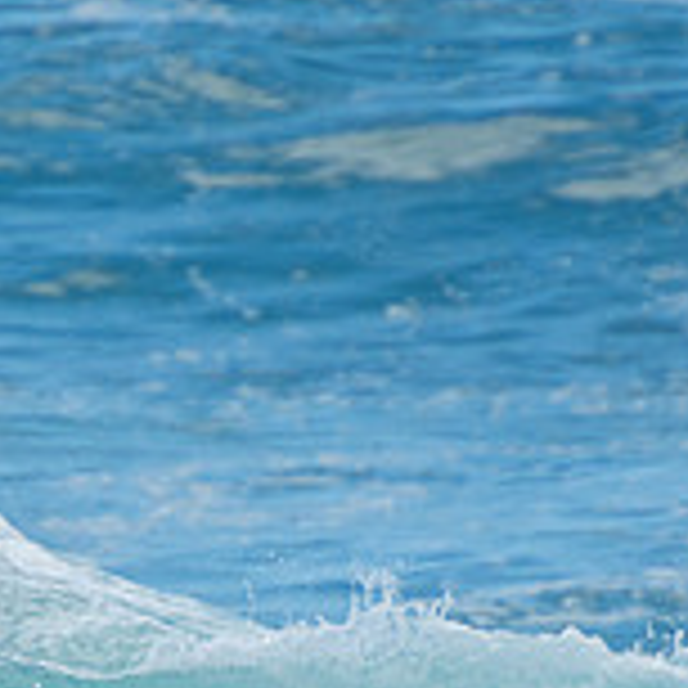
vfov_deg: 0.9
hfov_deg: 0.9
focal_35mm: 1939
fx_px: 43601
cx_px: -247
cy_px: 843
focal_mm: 400
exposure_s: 1/1250
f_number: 5.6
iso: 250
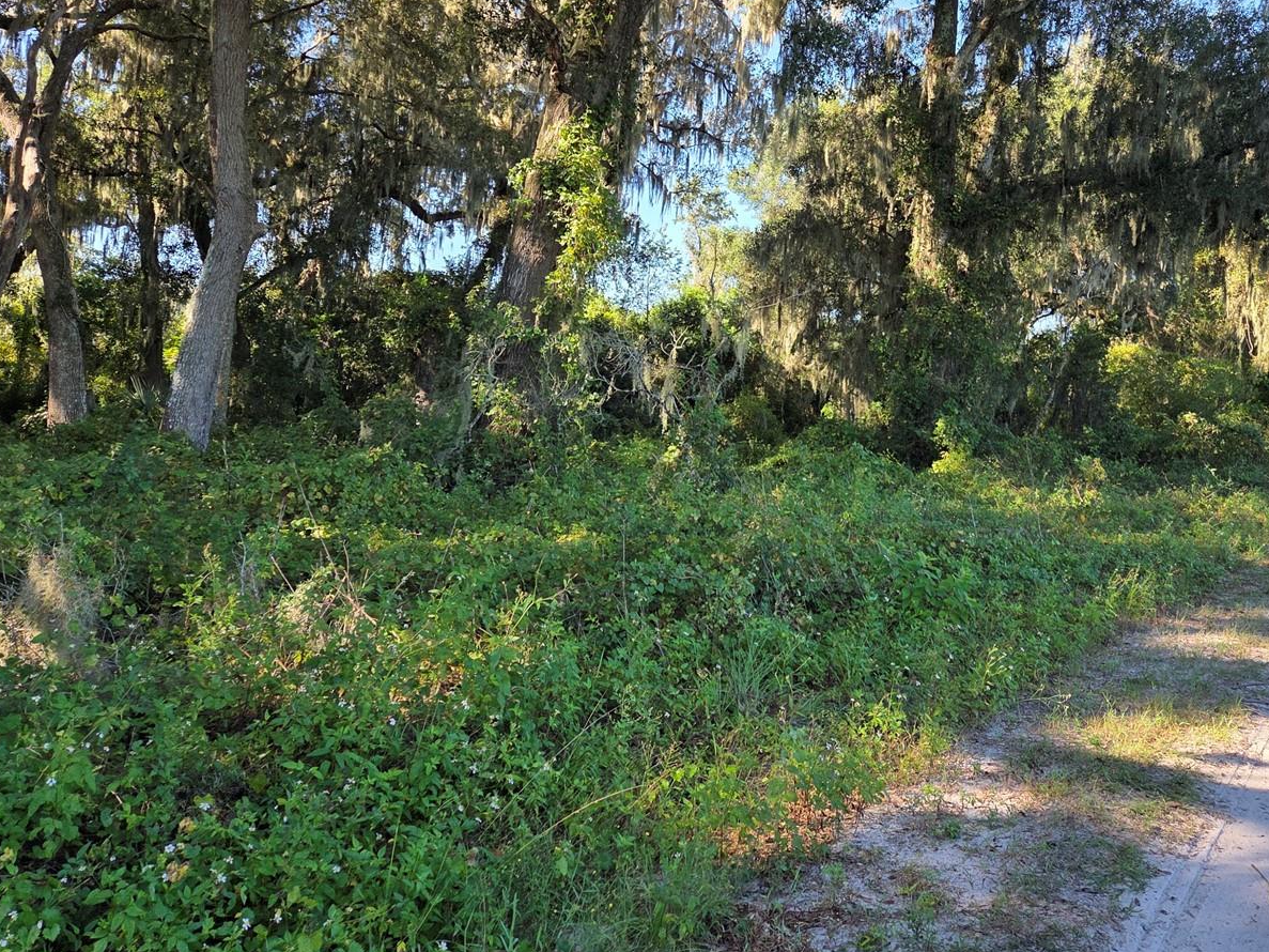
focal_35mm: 31
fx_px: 1136
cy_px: 313
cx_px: 779
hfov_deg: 57.8
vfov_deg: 44.7
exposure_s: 1/1053
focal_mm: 5.4
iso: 80
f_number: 1.8
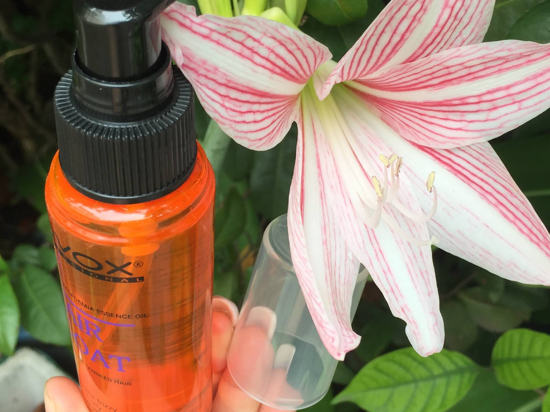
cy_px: 142
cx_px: 277
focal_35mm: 49
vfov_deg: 29.5
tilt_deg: -30.0
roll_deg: +2.7
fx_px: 779
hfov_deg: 38.9
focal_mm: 4.15
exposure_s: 1/158
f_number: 2.2
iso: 32
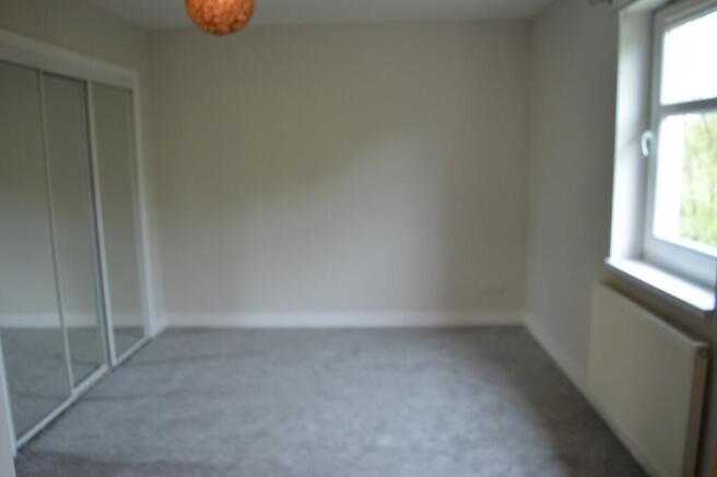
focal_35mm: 27
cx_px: 358
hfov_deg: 67.4
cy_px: 238
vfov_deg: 47.8
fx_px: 537
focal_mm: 18
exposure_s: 1/60
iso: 450
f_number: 3.5
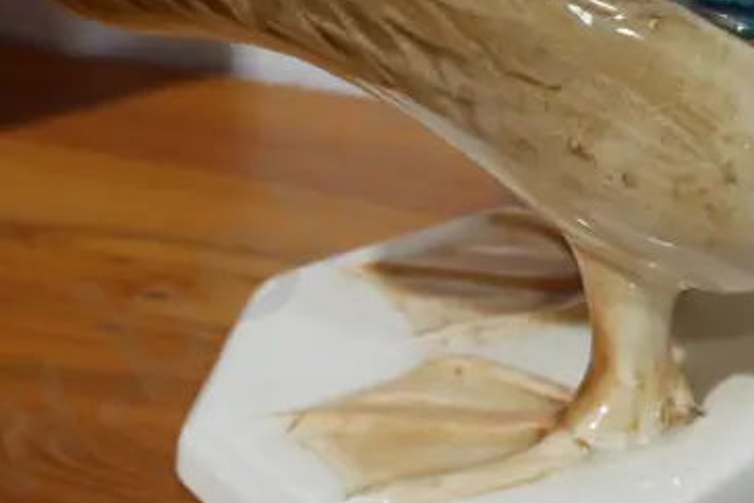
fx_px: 2451
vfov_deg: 11.6
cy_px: 22
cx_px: 578
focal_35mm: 117
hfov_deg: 17.4
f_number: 5
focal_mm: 20
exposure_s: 1/60
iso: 500
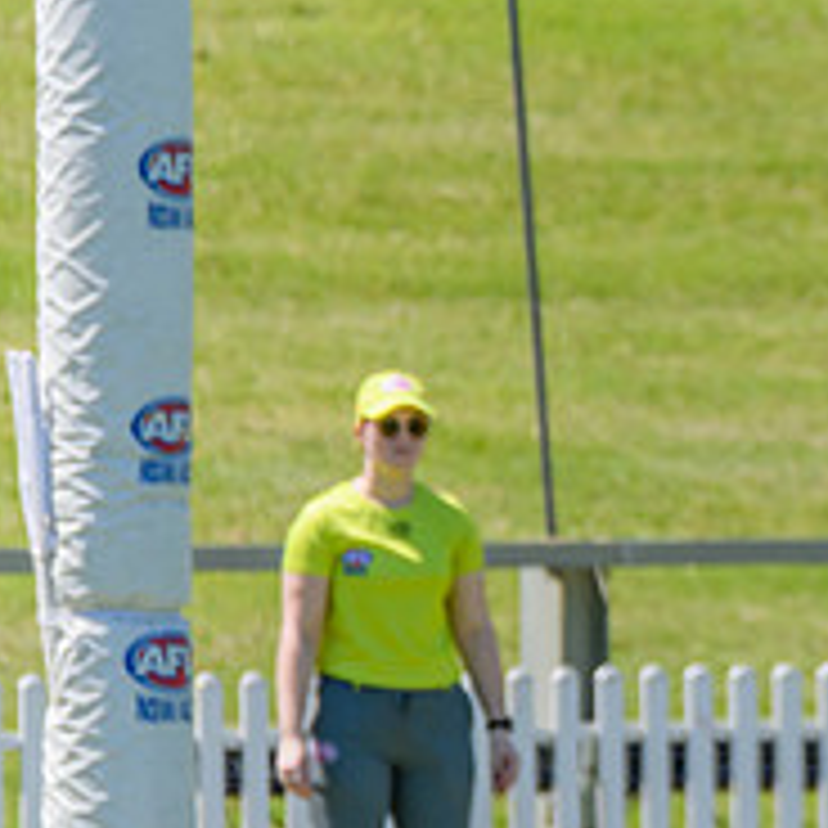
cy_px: 586
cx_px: 1344
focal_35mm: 1795
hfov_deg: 1.0
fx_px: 48576
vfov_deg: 1.0
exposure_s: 1/2000
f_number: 7.1
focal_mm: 600
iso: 800
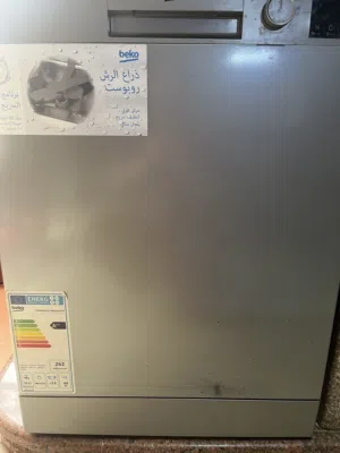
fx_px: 340
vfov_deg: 67.3
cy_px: 226
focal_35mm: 26
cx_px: 170
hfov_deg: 53.1
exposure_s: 1/50
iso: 125
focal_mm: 5.1
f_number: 1.6
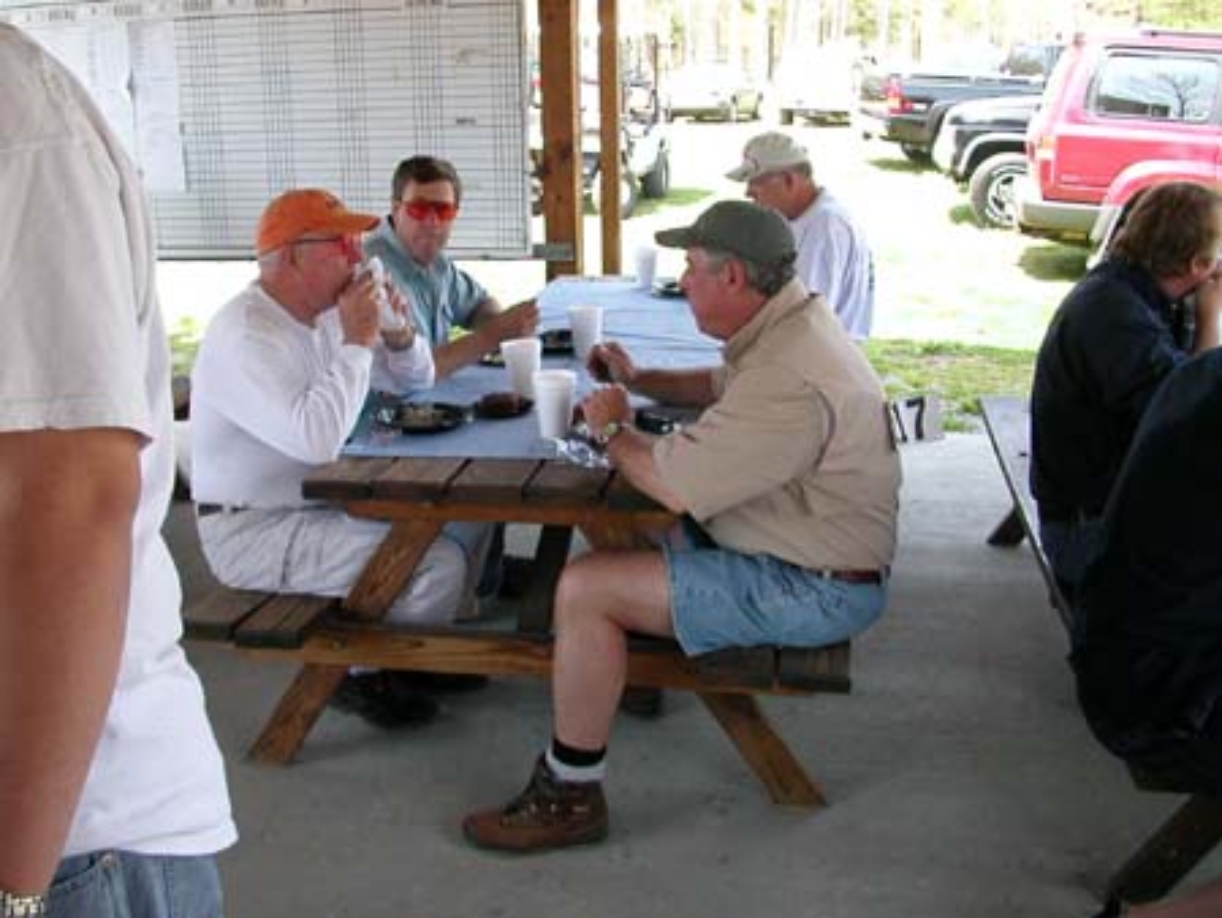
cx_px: 611
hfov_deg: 50.1
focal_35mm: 37
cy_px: 459
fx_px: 1307
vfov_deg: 38.7
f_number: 2.7
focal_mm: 5.6
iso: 100
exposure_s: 1/136
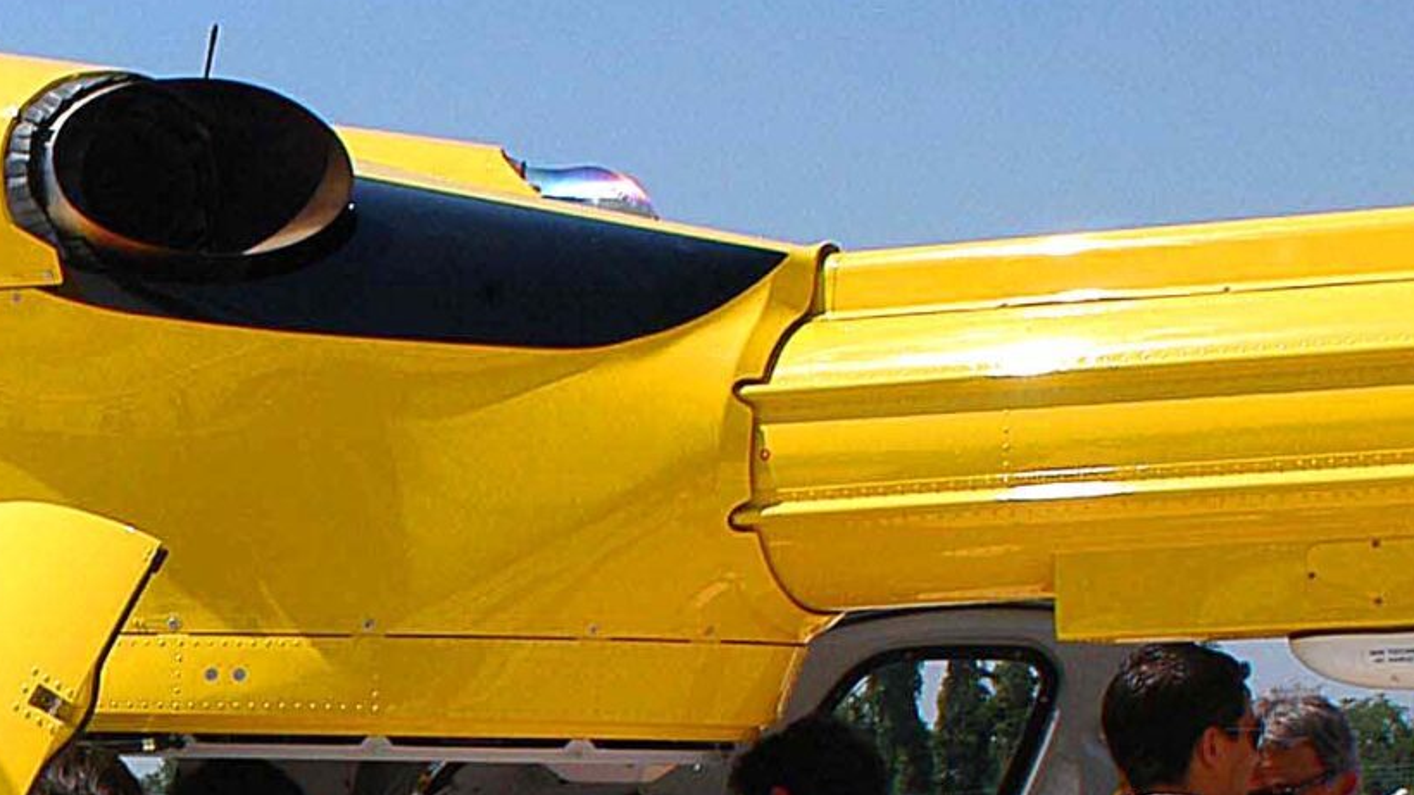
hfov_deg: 20.1
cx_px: -383
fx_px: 3674
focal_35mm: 98
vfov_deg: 12.1
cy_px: 955
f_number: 11
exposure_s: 1/250
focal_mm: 20
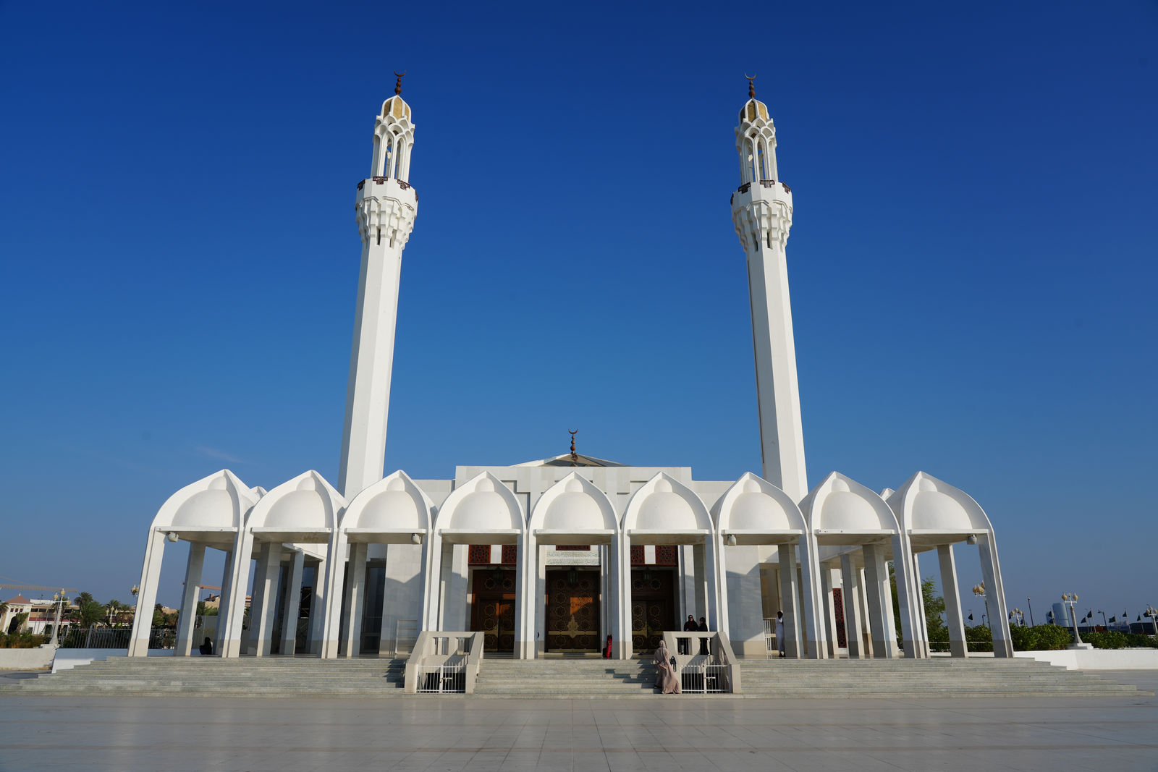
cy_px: 386
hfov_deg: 73.7
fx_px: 772
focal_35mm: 24
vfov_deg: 53.1
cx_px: 579
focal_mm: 24
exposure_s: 1/320
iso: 100
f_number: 10
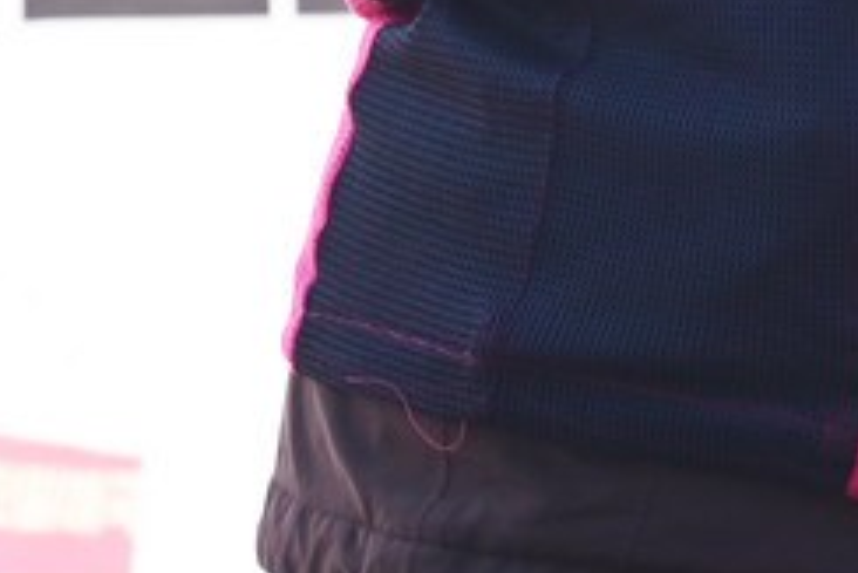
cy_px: -735
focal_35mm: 367
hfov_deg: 5.6
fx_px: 8752
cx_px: 647
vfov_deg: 3.7
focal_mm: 70
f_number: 4
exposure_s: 1/1000
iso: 180
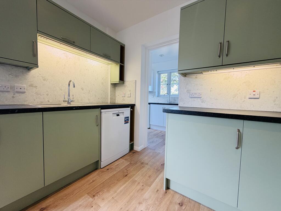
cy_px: 106
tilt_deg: -3.9
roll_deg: -0.5
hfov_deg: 102.1
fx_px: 114
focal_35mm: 14
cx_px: 140
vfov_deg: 85.7
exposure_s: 1/100
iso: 125
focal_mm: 2.22
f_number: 2.2
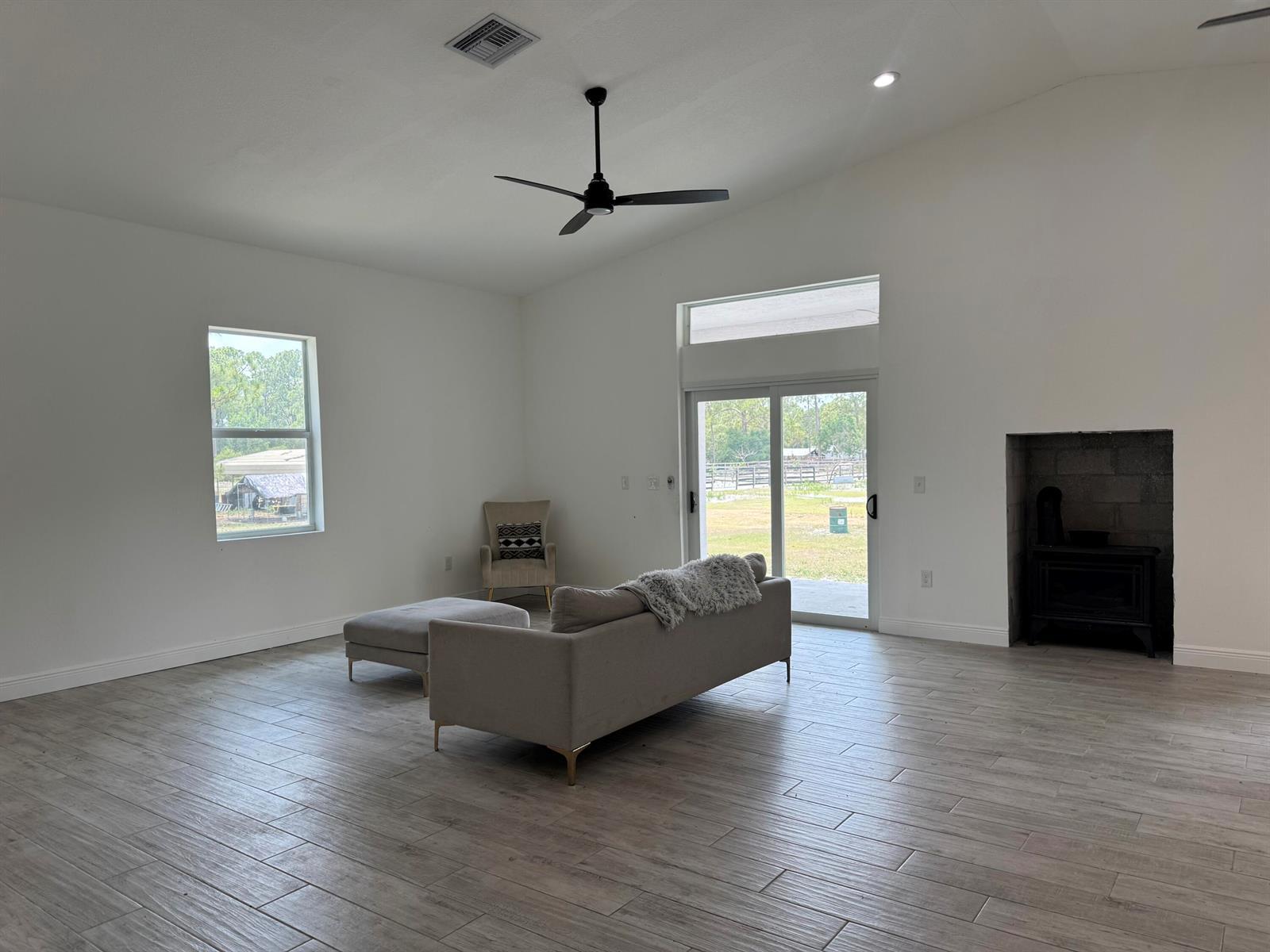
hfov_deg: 71.6
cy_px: 476
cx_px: 635
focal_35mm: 24
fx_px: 881
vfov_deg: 56.8
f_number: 1.78
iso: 80
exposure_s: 1/204
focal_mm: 6.76
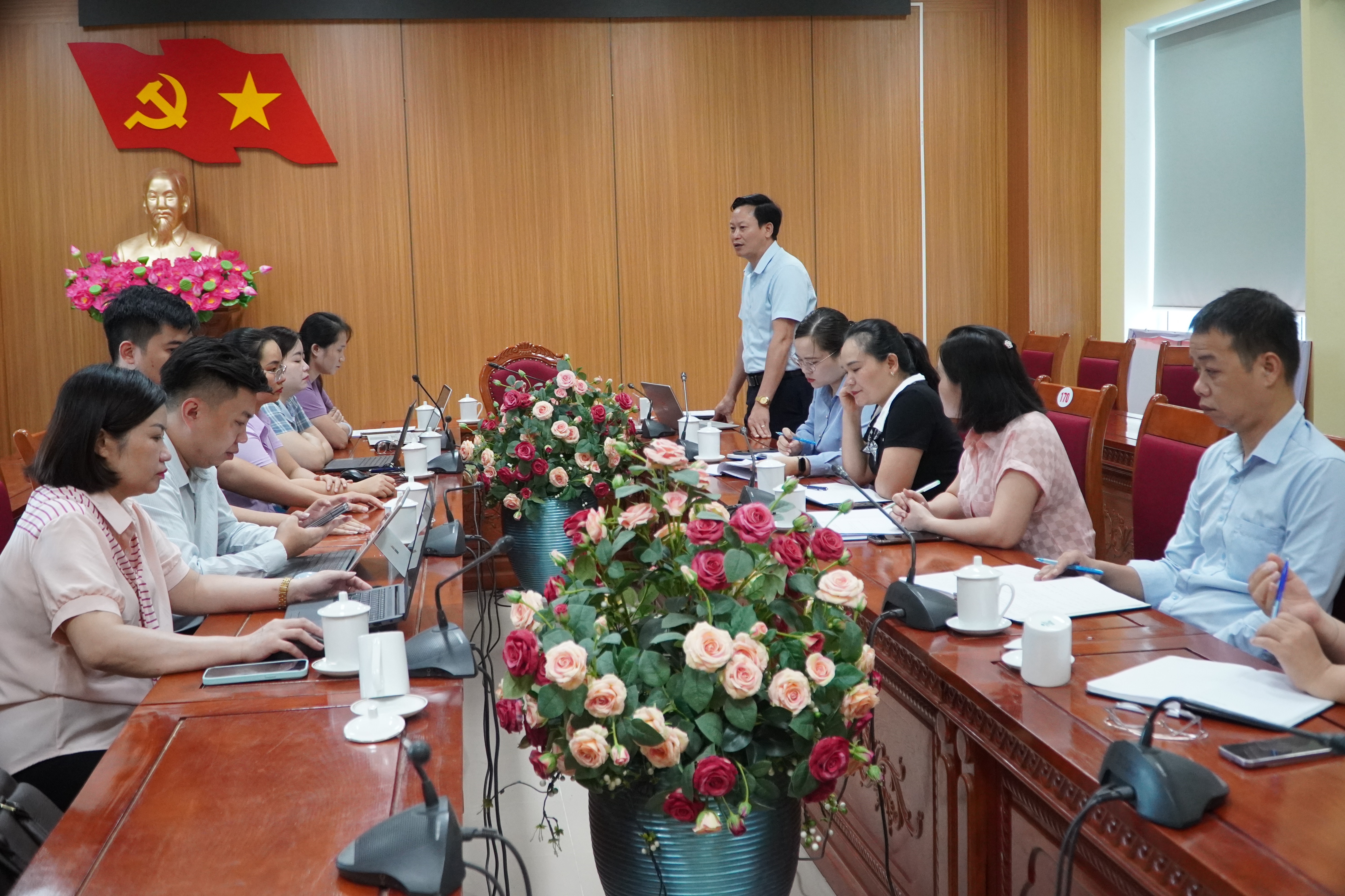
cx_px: 672
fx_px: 1345
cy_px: 448
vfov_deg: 36.9
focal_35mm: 36
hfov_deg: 53.1
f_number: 4
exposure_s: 1/200
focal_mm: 24
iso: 2500
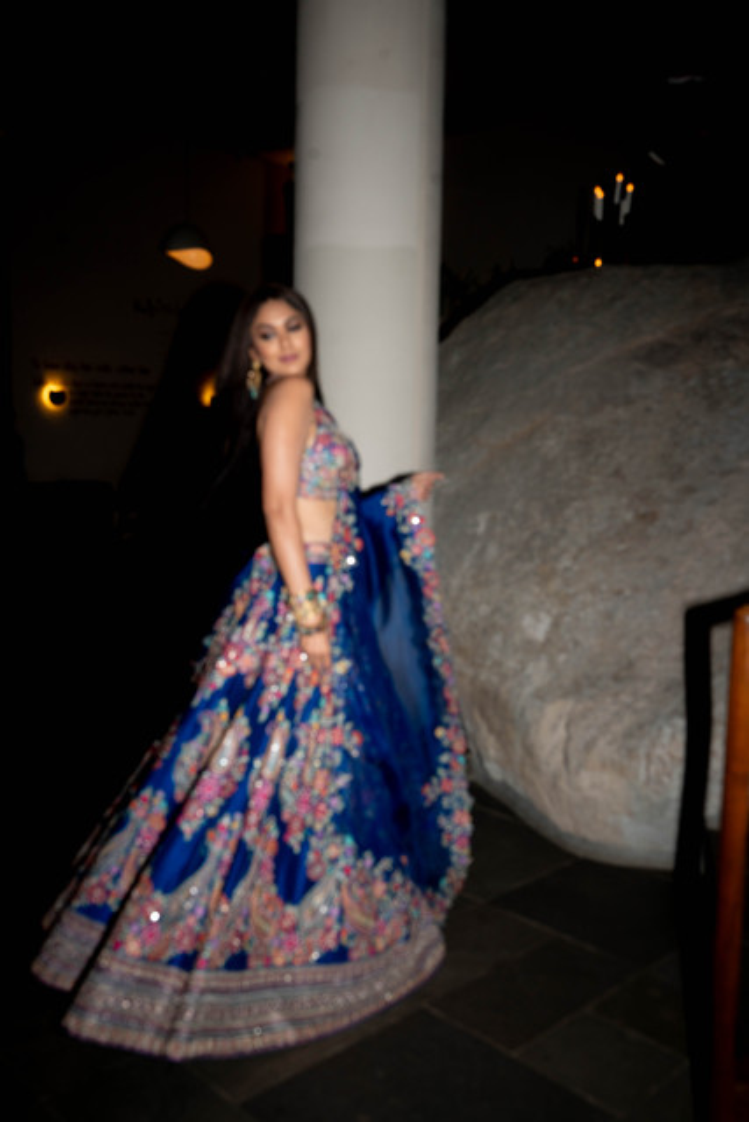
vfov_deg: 57.2
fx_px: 1029
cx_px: 374
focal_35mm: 33
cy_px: 561
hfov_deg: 40.0
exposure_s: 1/40
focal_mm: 33
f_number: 7.1
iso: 250
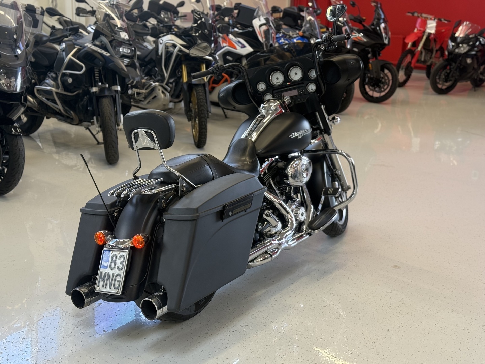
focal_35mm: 48
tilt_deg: -15.6
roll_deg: -2.4
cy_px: 182
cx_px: 242
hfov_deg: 39.7
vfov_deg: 30.3
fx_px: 673
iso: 80
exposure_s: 1/100
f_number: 1.78
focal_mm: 6.76
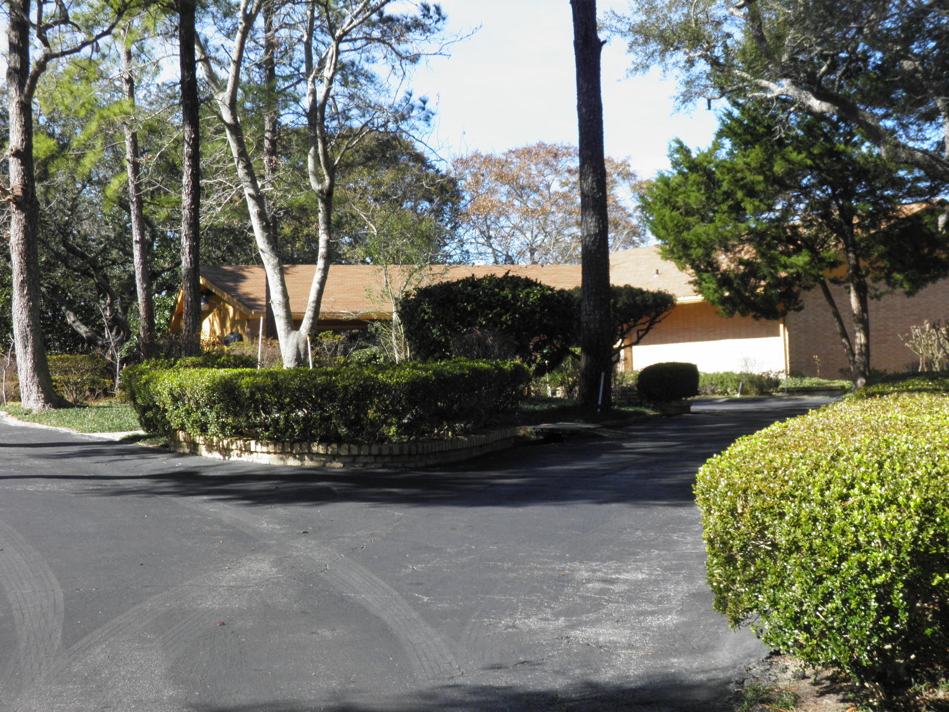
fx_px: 1700
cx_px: 474
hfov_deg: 31.2
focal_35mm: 62
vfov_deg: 23.7
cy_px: 356
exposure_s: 1/125
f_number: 6
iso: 50
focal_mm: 11.2
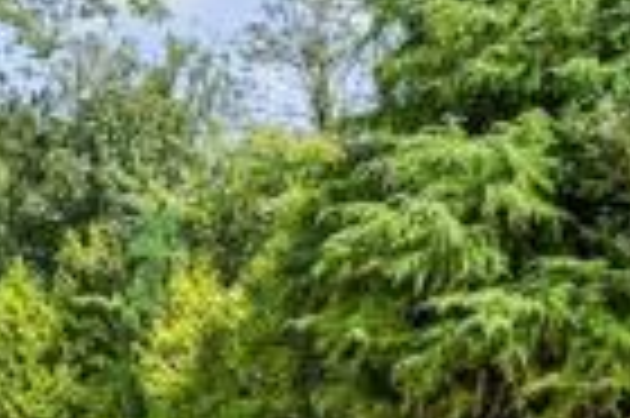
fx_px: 891
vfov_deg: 24.5
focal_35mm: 51
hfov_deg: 38.1
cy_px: 470
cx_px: 171
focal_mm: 10
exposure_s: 1/400
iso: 160
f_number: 6.3
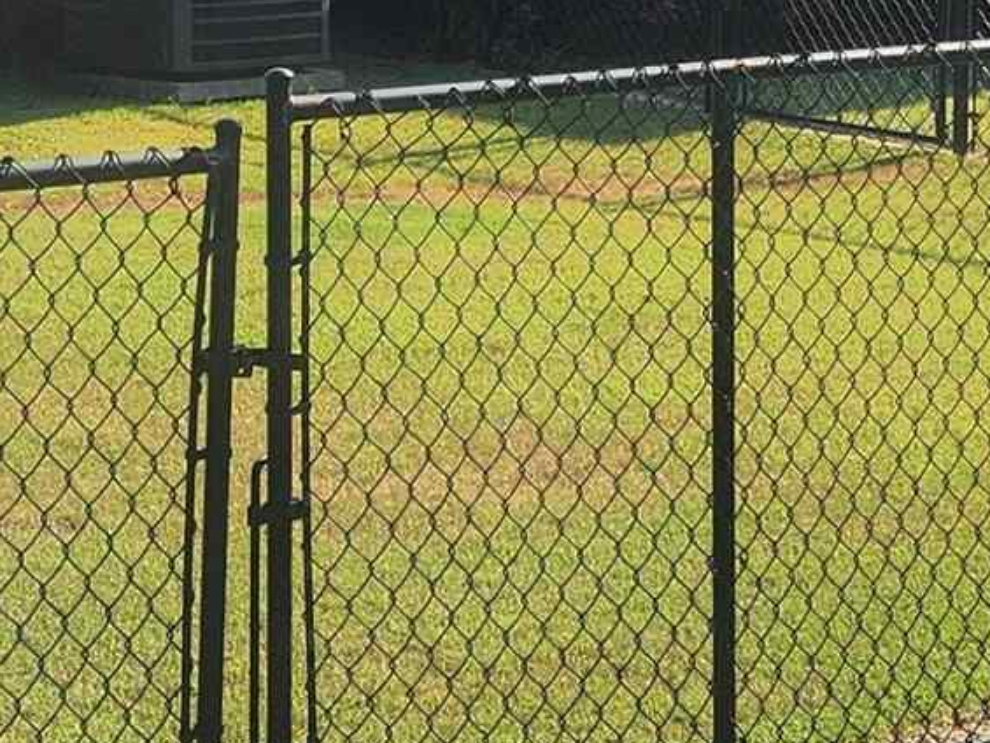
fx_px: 3576
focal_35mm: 125
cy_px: -144
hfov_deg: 15.7
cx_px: 307
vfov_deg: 11.6
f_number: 1.8
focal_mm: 5.4
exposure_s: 1/2027
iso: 20
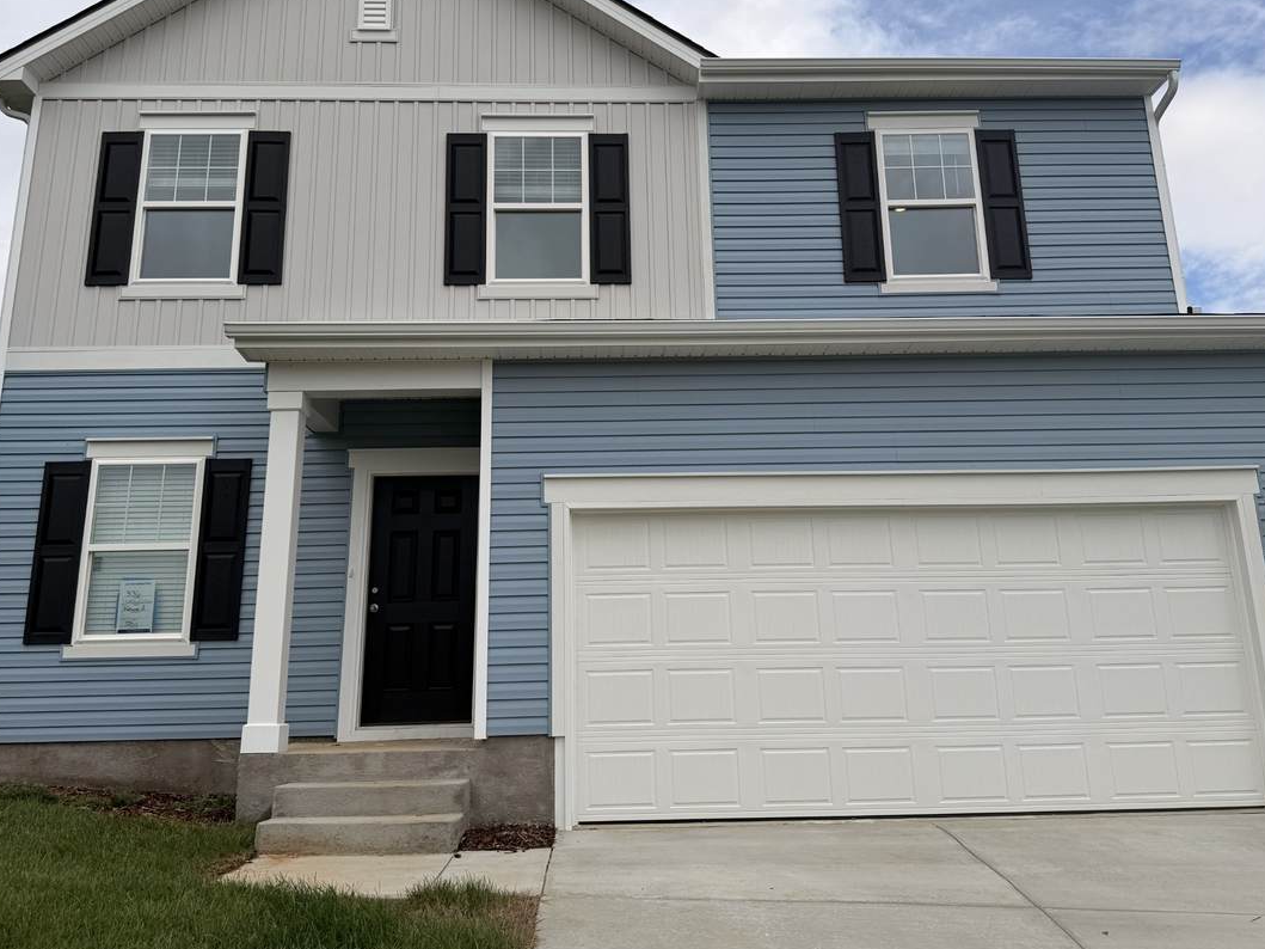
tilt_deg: +14.0
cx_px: 632
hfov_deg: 61.7
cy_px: 393
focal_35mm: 29
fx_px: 1060
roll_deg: +1.9
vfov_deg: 48.0
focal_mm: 6.76
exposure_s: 1/8130
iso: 80
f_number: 1.78
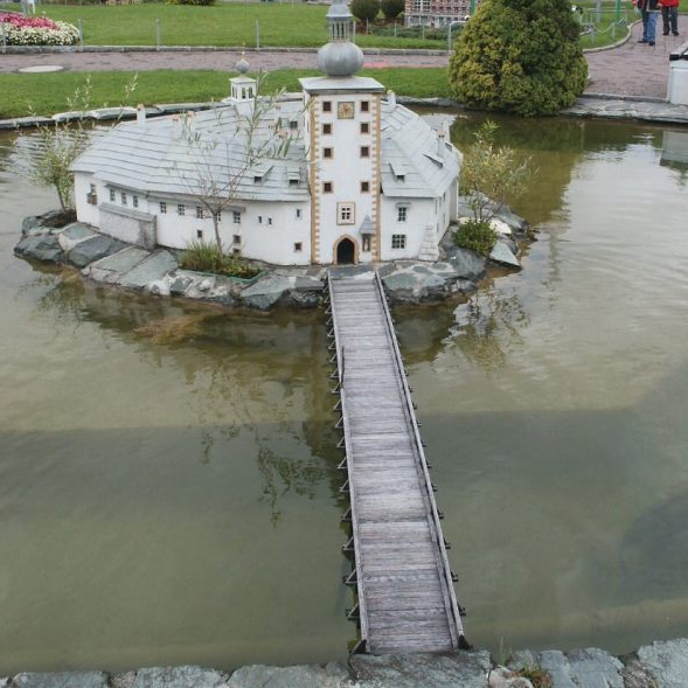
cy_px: 242
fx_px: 944
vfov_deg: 39.6
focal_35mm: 42
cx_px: 340
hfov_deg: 40.0
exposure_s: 1/90
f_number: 6.7
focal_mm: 7.19
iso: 64
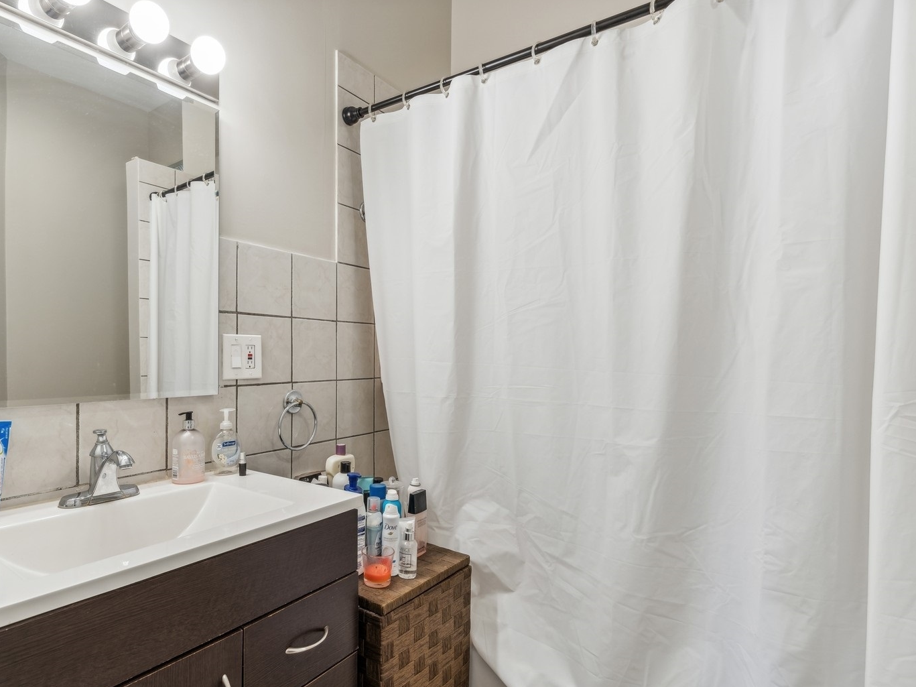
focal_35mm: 18
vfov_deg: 71.6
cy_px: 355
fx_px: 476
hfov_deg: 87.2
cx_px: 393
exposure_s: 1/8
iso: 320
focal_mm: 16
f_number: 9
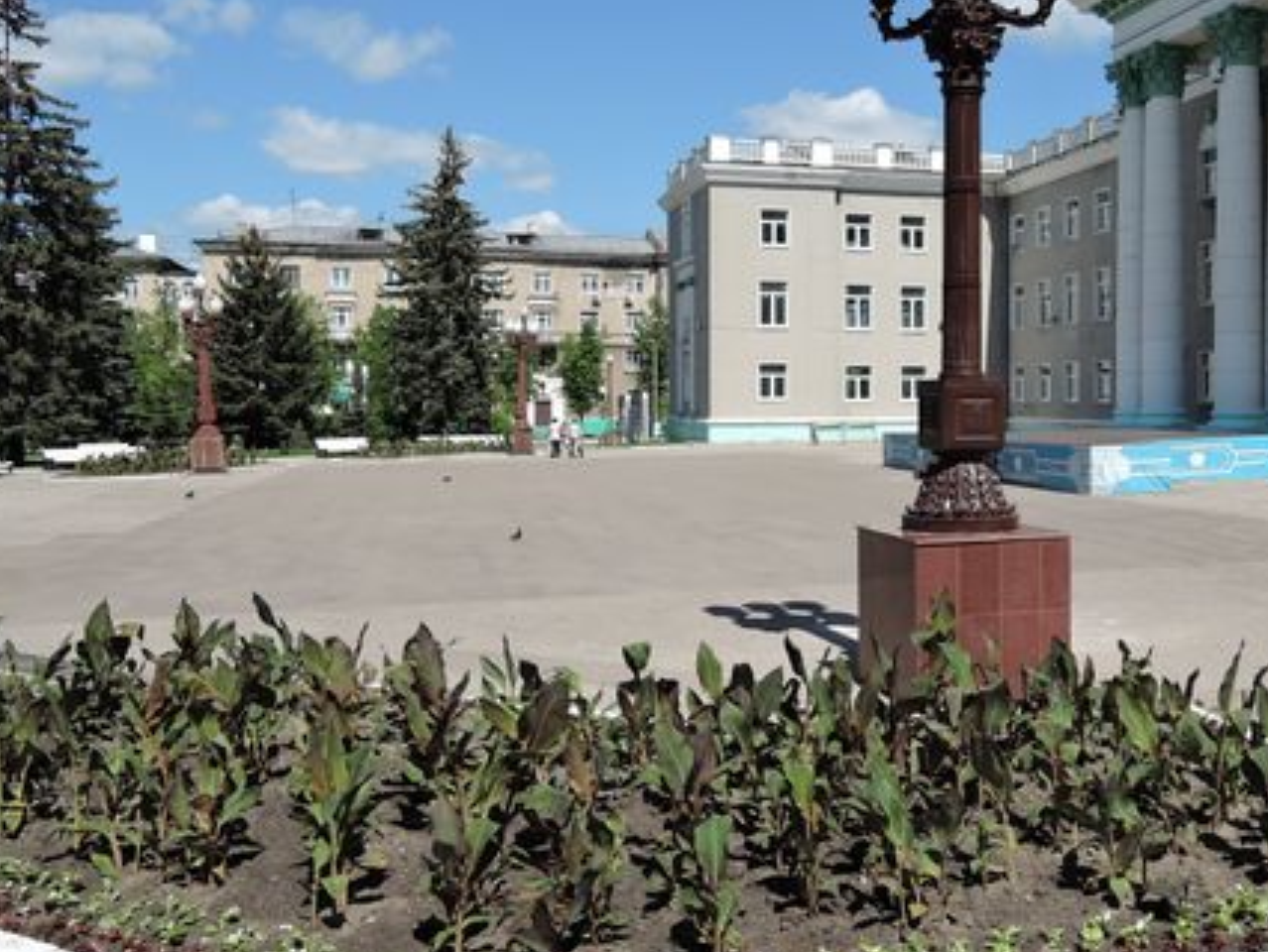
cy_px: 428
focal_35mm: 35
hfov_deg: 51.5
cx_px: 856
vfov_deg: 40.7
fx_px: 1283
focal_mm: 5.1
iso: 80
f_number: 2.8
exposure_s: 1/200
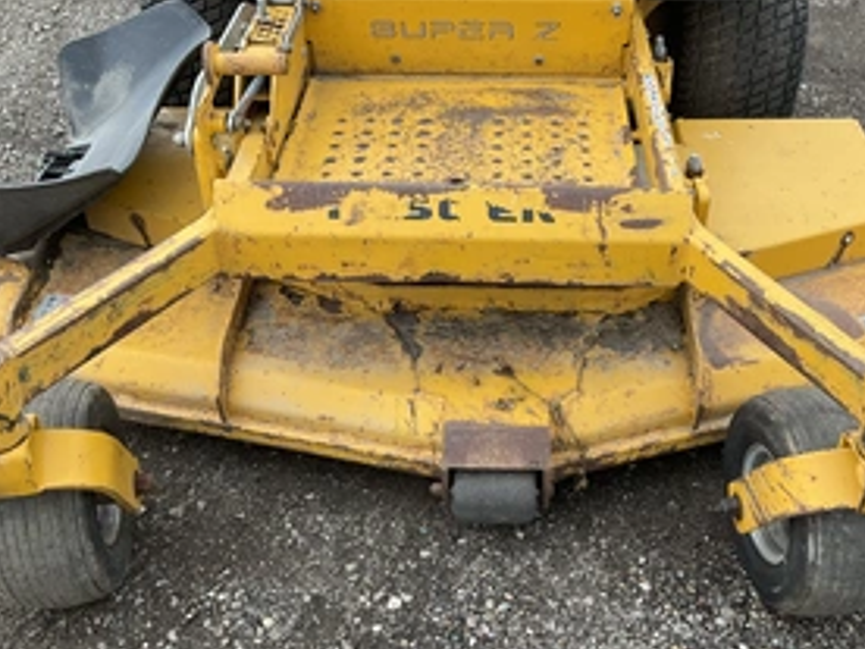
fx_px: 1050
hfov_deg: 44.7
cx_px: 495
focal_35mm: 42
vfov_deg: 34.3
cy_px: 357
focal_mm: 3
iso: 20
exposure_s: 1/205
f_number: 1.8
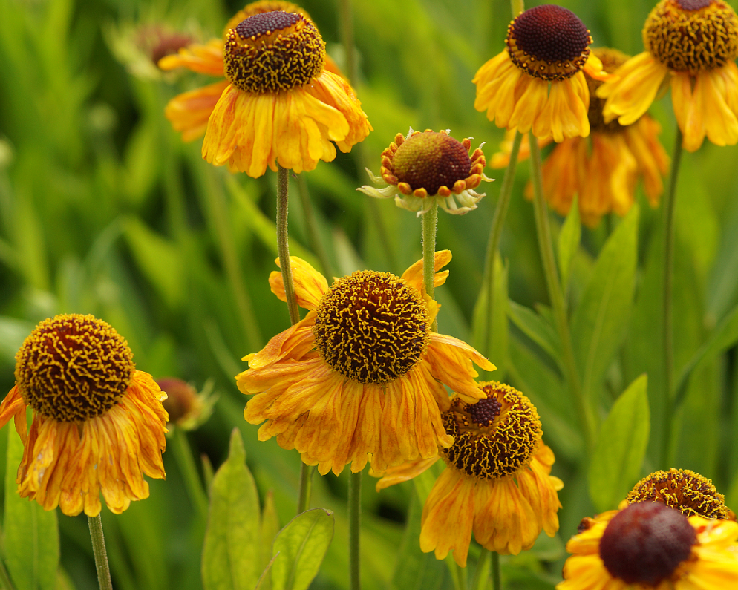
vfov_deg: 9.1
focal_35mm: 170
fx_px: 3713
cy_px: 295
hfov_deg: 11.4
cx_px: 341
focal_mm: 100
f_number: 5.6
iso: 200
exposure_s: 1/160
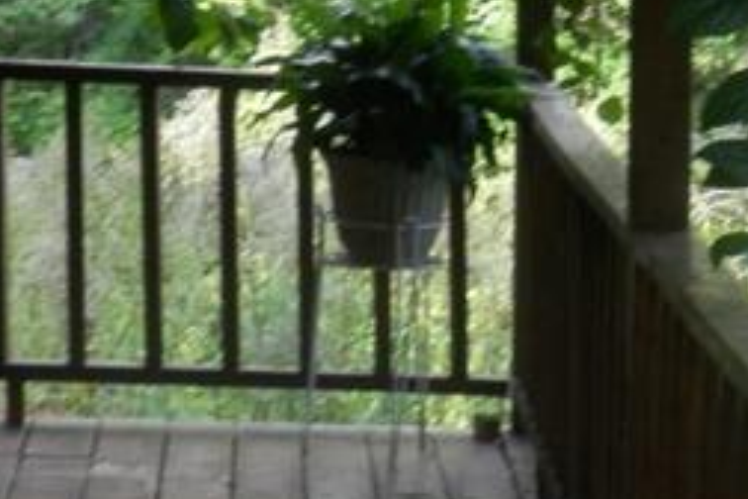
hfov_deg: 12.6
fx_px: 3366
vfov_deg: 8.5
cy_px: 196
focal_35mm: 162
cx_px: 683
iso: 125
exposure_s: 1/80
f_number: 4
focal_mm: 8.9
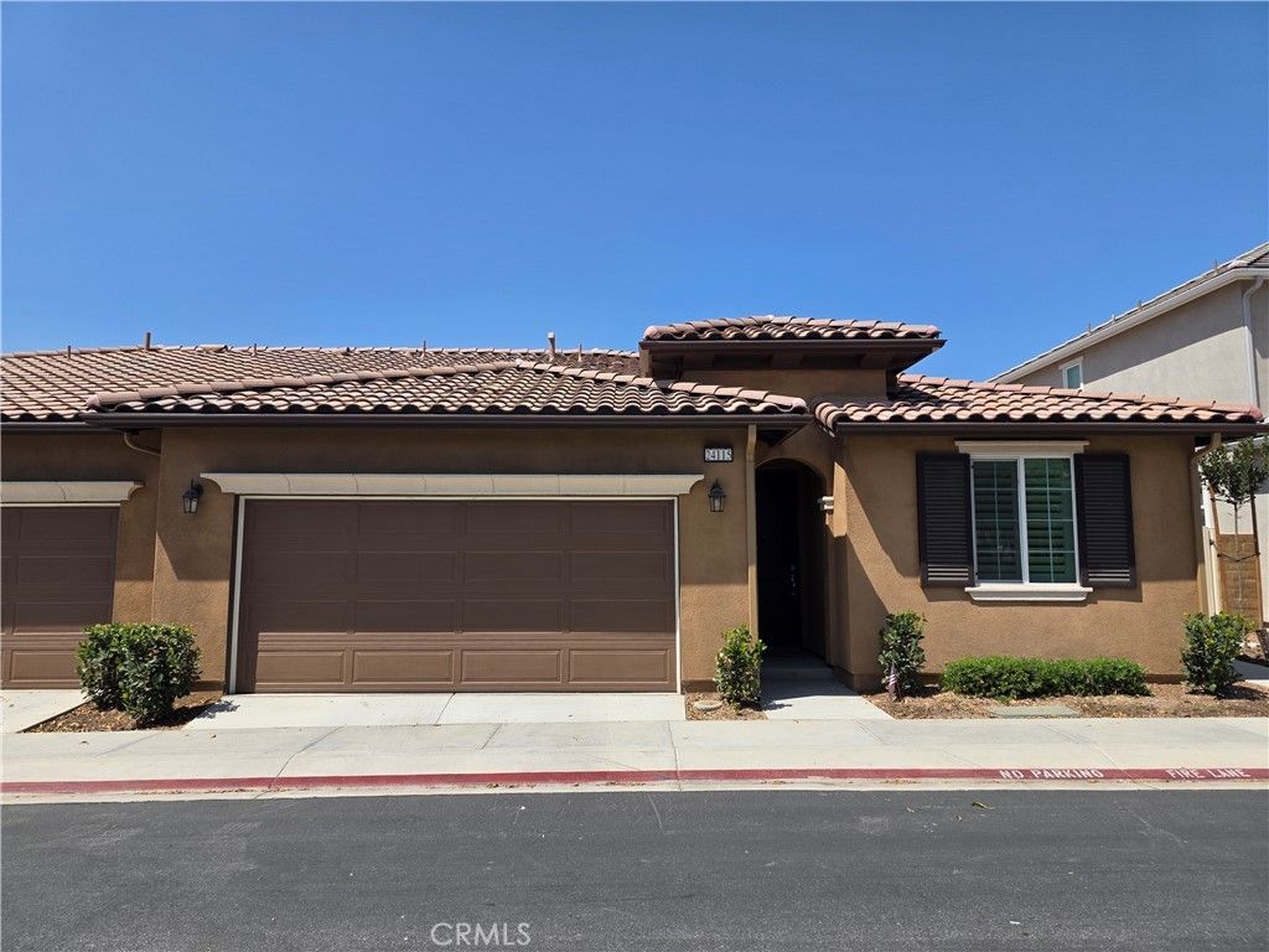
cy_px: 476
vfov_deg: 58.9
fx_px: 843
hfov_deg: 73.9
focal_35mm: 23
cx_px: 634
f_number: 1.7
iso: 80
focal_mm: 6.3
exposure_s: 1/5608
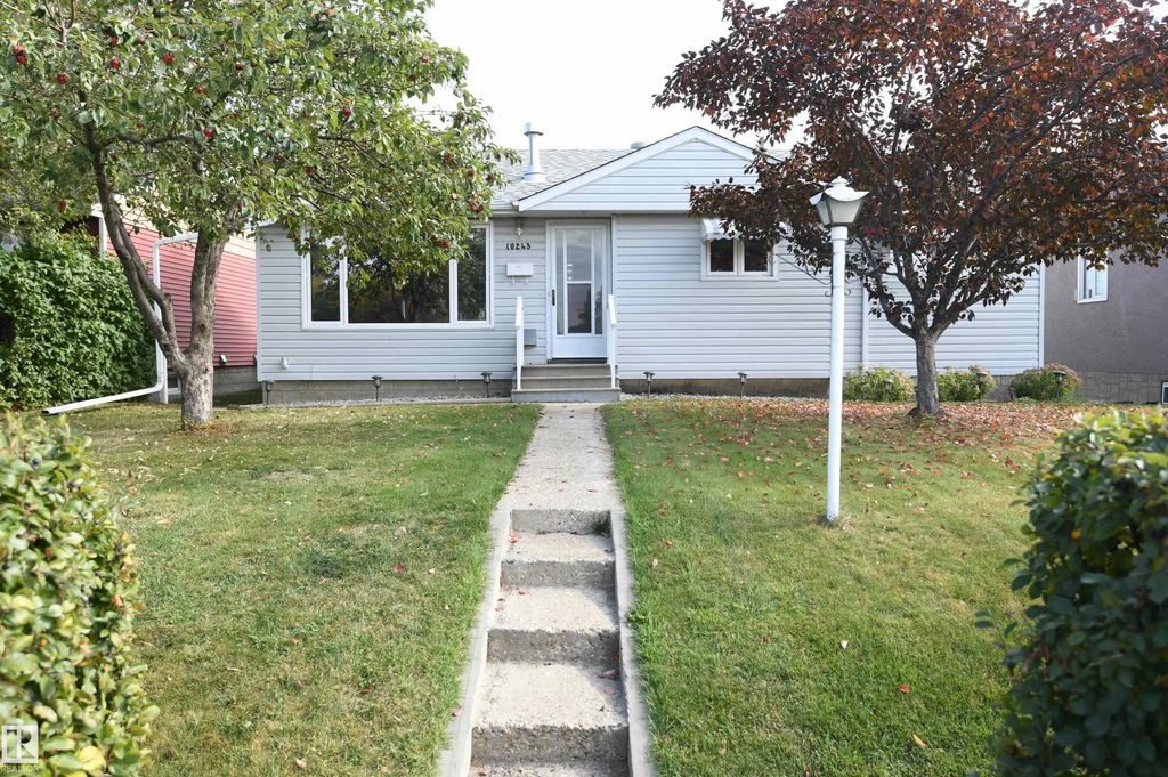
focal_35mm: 26
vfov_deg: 49.5
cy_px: 388
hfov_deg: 69.4
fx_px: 843
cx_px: 584
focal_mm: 22
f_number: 5
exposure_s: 1/100
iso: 64
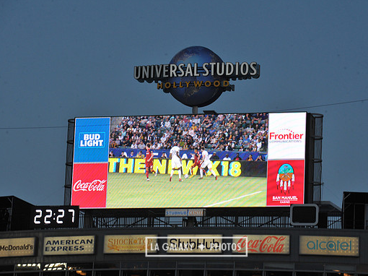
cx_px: 196
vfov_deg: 8.5
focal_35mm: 175
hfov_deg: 11.3
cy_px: 138
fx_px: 1860
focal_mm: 160
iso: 1250
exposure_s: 1/400
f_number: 11
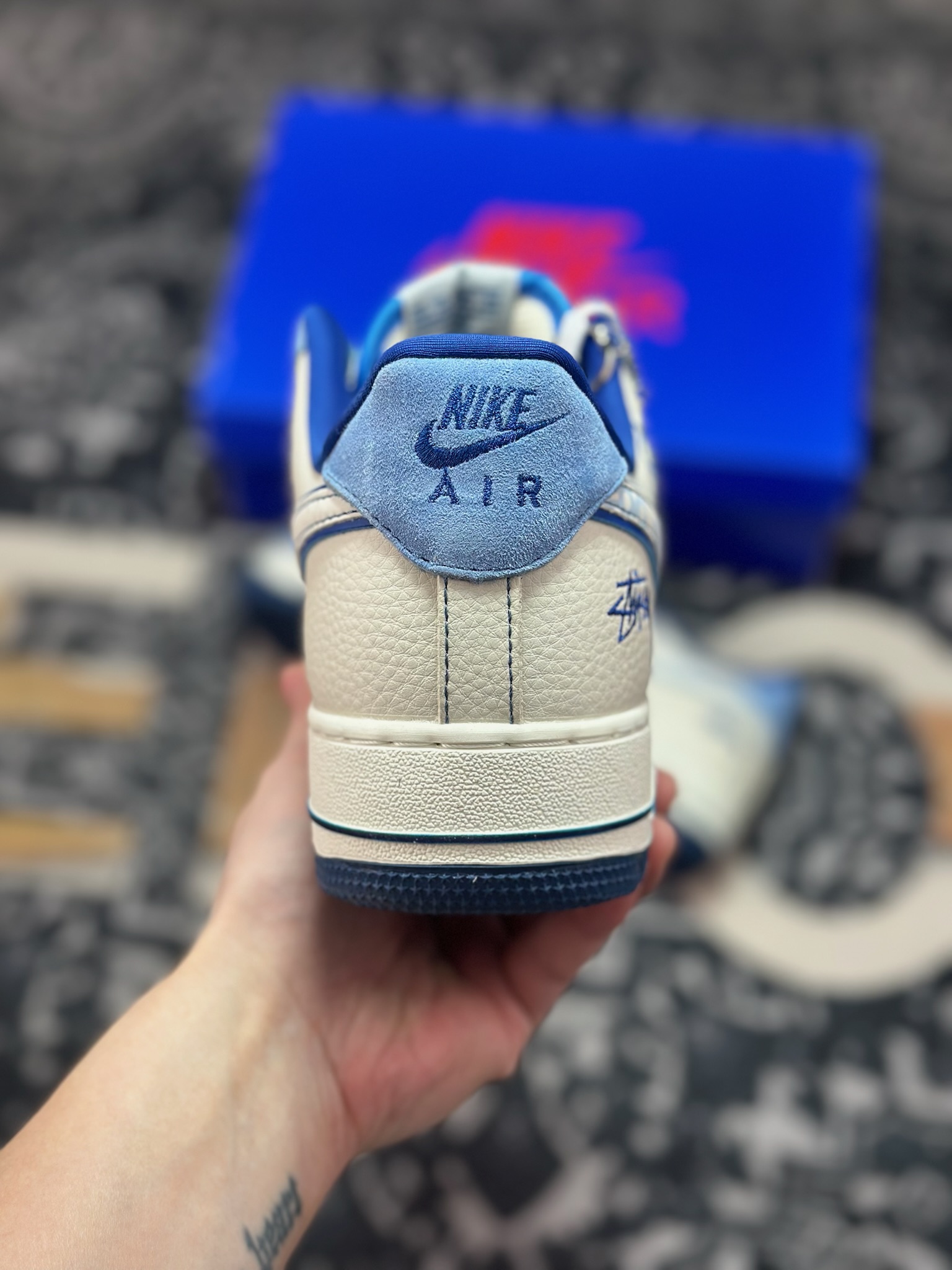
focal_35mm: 48
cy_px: 635
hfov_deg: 30.3
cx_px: 476
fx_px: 1760
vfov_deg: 39.7
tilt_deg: -58.6
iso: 80
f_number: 1.78
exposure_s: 1/729
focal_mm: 6.86
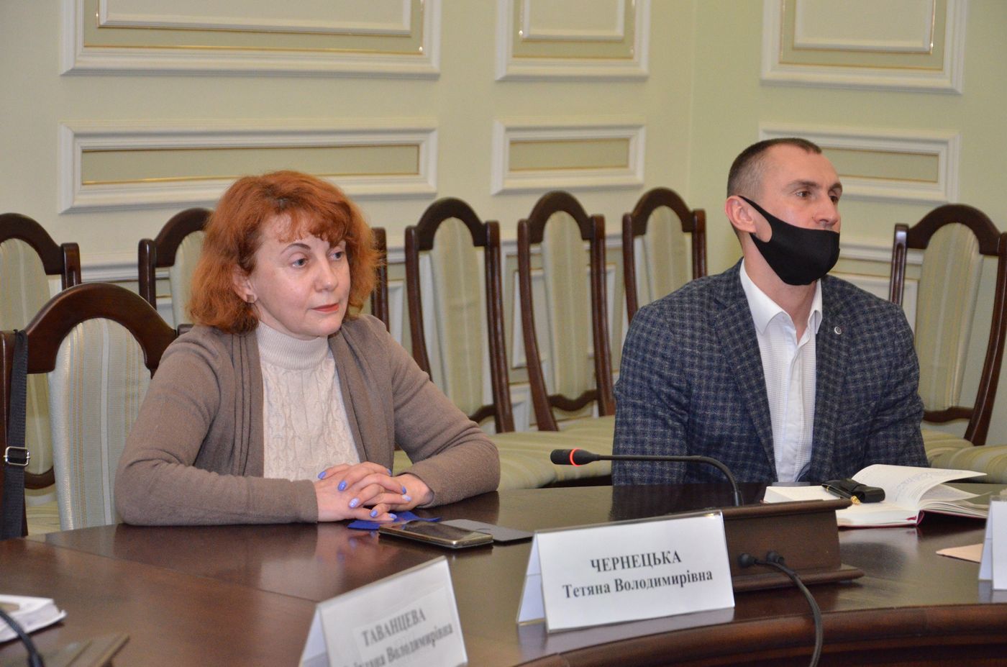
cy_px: 334
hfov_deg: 22.0
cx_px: 504
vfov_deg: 14.6
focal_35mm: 93
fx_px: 2596
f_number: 5.3
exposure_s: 1/250
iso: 2500
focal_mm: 62
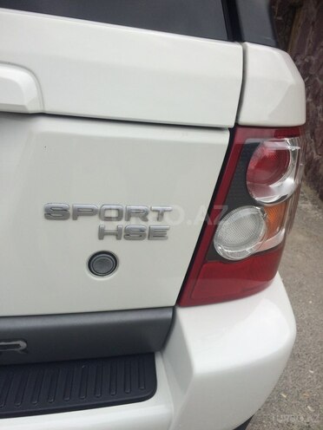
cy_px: 215
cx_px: 162
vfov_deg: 61.7
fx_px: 361
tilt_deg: -28.1
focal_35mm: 29
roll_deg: -7.0
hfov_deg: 48.2
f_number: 2.2
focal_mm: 4.15
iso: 32
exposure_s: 1/1282
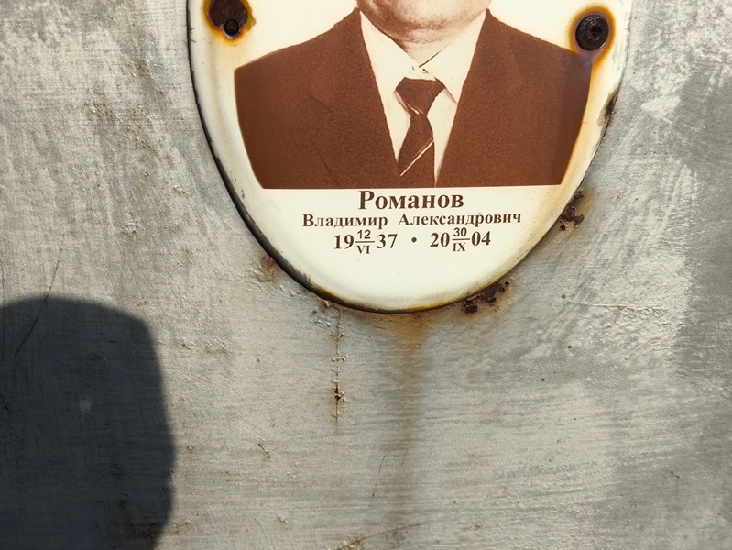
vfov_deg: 29.1
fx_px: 1058
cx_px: 366
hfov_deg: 38.2
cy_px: 275
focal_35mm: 50
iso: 50
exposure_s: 1/1247
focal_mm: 4.71
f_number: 1.7
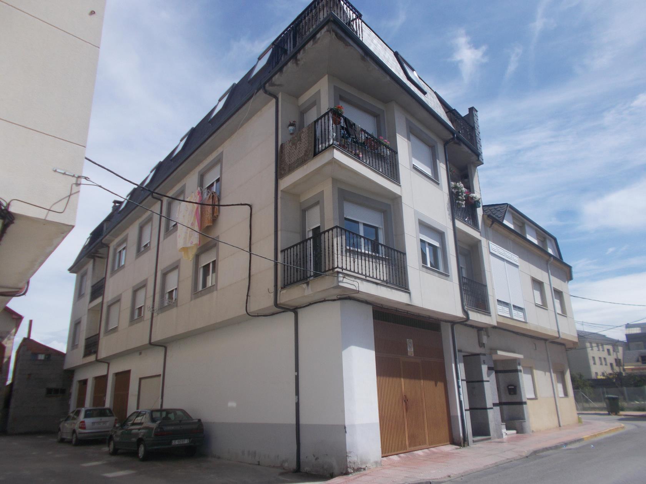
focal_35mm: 26
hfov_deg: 67.3
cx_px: 323
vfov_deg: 53.1
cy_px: 242
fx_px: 485
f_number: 8
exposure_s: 1/250
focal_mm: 4.6
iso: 80
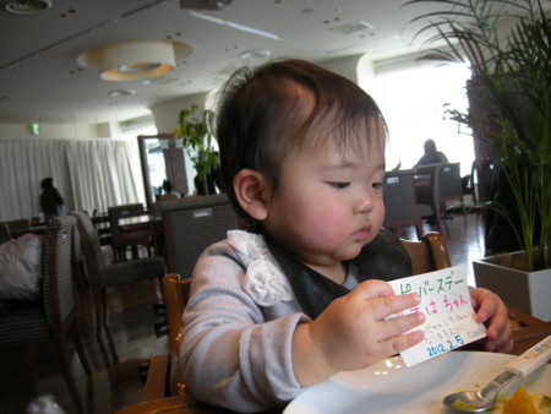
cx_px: 276
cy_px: 207
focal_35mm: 35
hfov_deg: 52.6
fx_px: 557
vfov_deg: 40.7
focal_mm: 5.7
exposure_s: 1/60
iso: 91
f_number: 2.8
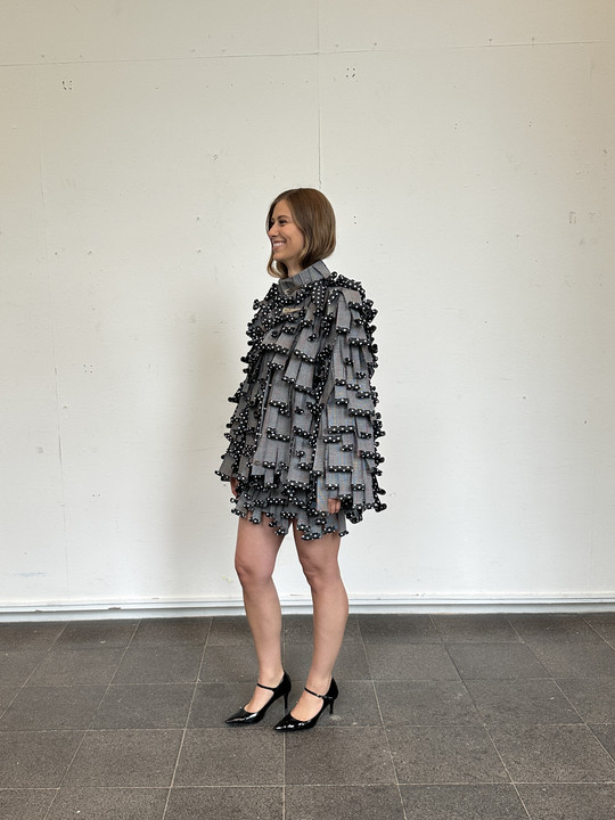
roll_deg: -0.3
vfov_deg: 71.6
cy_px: 410
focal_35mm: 24
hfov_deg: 56.8
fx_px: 569
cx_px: 308
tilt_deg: -8.4
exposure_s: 1/100
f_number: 1.78
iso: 160
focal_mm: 6.86
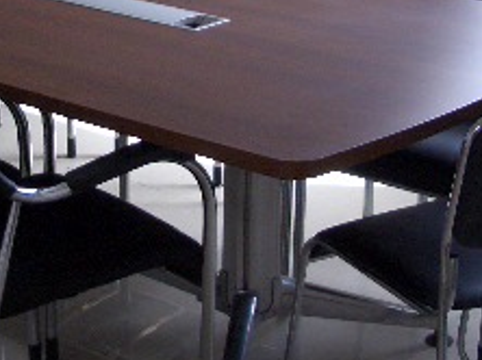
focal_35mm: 101
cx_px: 156
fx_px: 1405
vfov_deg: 14.3
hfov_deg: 19.4
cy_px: -41
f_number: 2.6
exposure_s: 1/25
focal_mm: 5.8
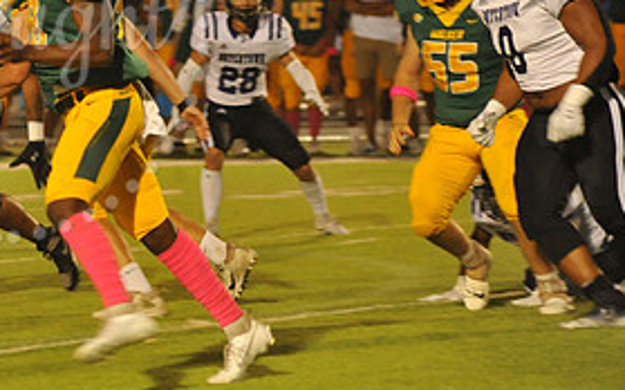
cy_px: 27
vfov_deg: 3.1
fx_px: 7218
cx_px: -4
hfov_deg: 4.9
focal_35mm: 424
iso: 4000
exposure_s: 1/200
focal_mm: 200
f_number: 5.6
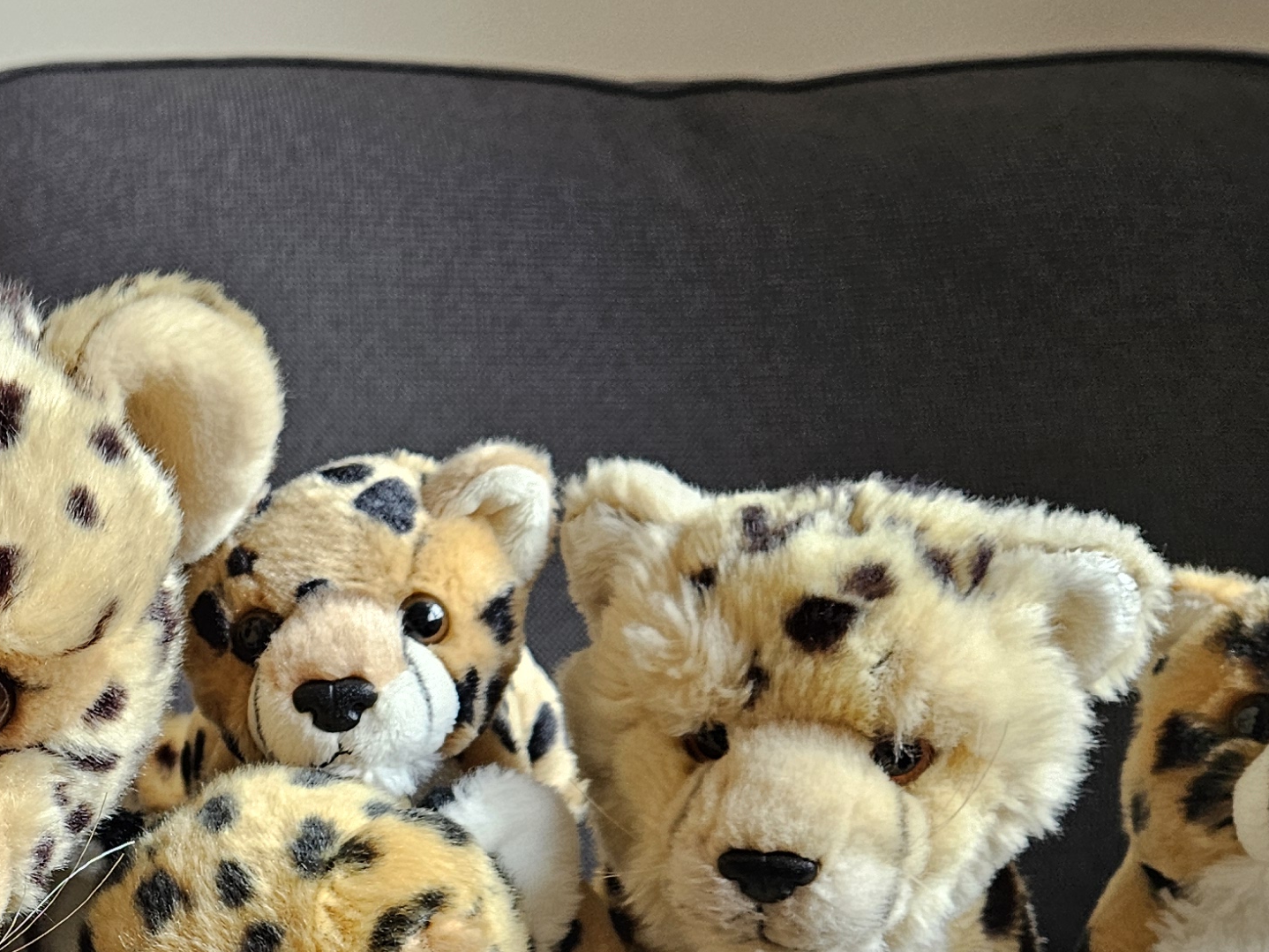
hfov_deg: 27.3
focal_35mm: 64
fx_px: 2346
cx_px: -179
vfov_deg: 22.1
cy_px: 956
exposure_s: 1/100
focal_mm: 5.4
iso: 125
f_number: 1.8
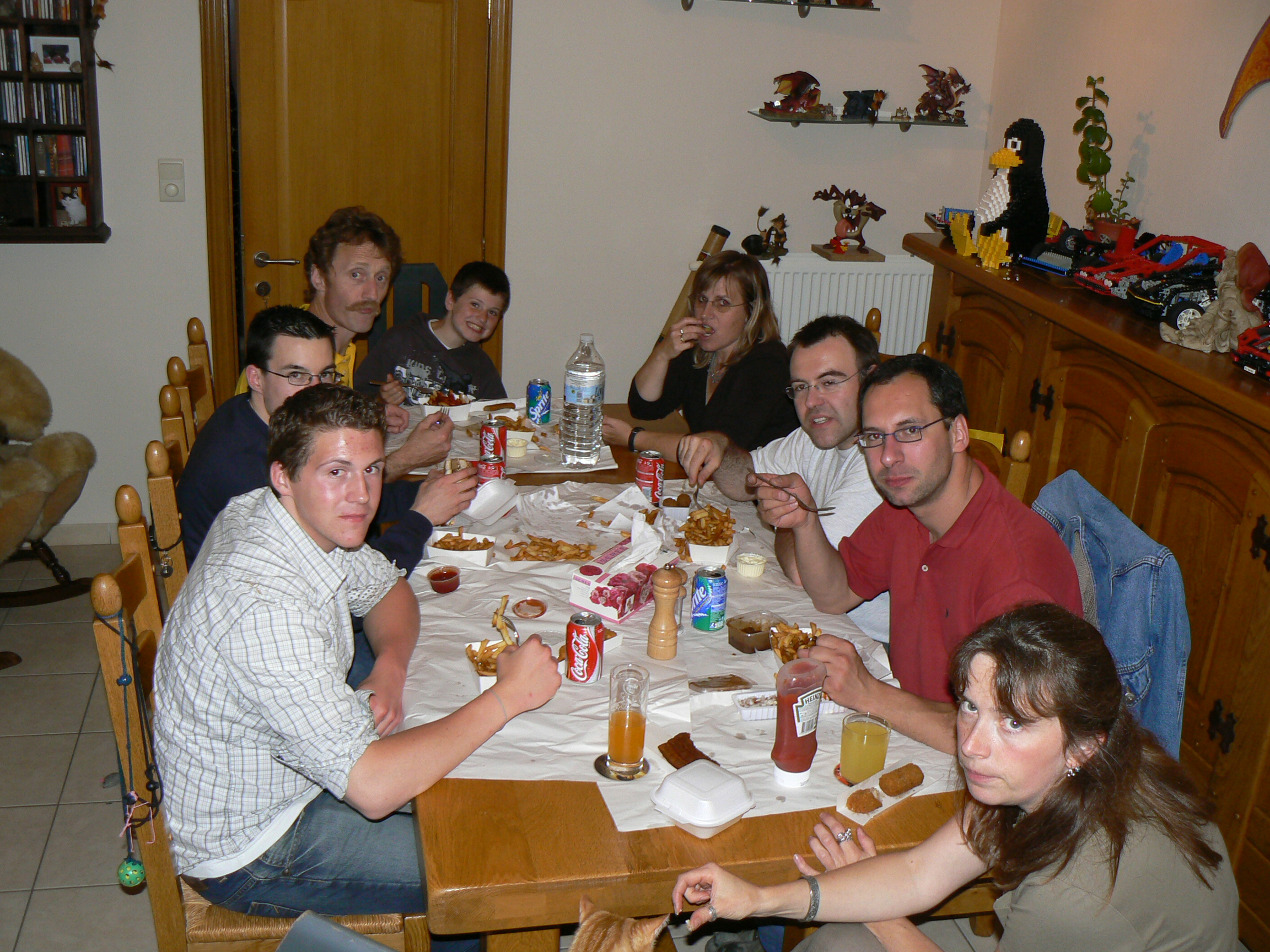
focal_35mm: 36
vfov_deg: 39.7
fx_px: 1321
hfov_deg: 51.4
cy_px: 476
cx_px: 635
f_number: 2.8
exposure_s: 1/30
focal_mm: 6
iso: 100
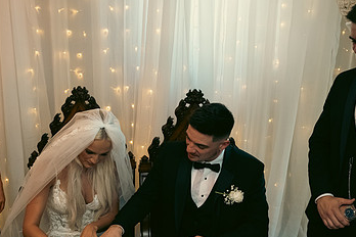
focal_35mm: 40
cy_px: 164
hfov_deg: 48.4
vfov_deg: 33.0
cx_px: 161
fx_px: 396
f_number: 3.5
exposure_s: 1/160
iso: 1250
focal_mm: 24
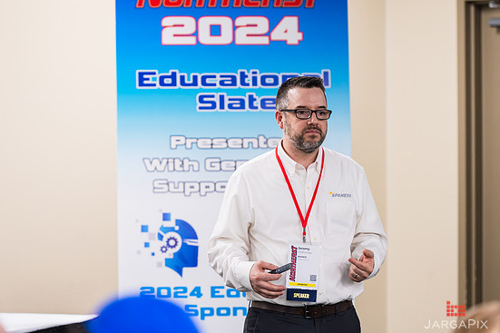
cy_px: 165
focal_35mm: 175
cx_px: 249
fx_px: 2430
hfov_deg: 11.7
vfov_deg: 7.8
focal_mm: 155
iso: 1250
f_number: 3.2
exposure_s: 1/200
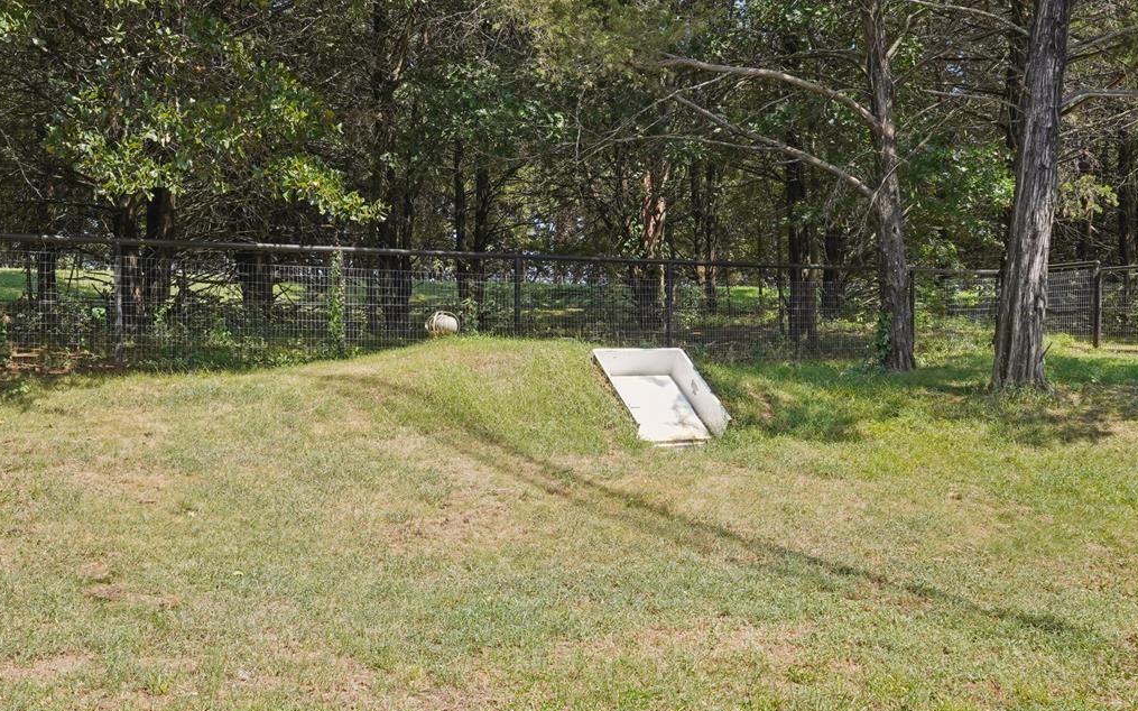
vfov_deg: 34.4
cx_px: 568
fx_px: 1147
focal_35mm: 37
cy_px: 364
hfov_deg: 52.8
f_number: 13
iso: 320
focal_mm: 24
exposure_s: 1/125
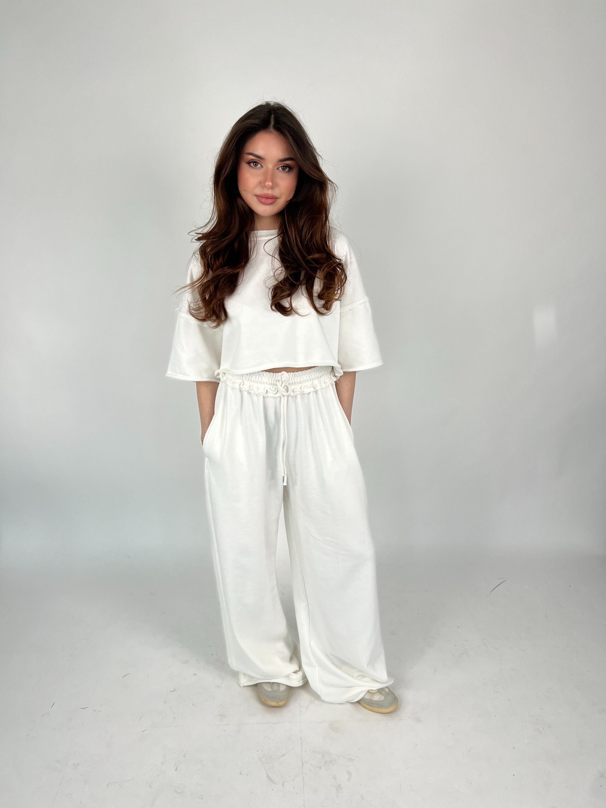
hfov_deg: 53.1
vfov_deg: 67.3
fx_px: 607
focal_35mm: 26
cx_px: 303
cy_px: 404
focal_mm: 5.7
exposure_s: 1/191
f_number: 1.5
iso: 40
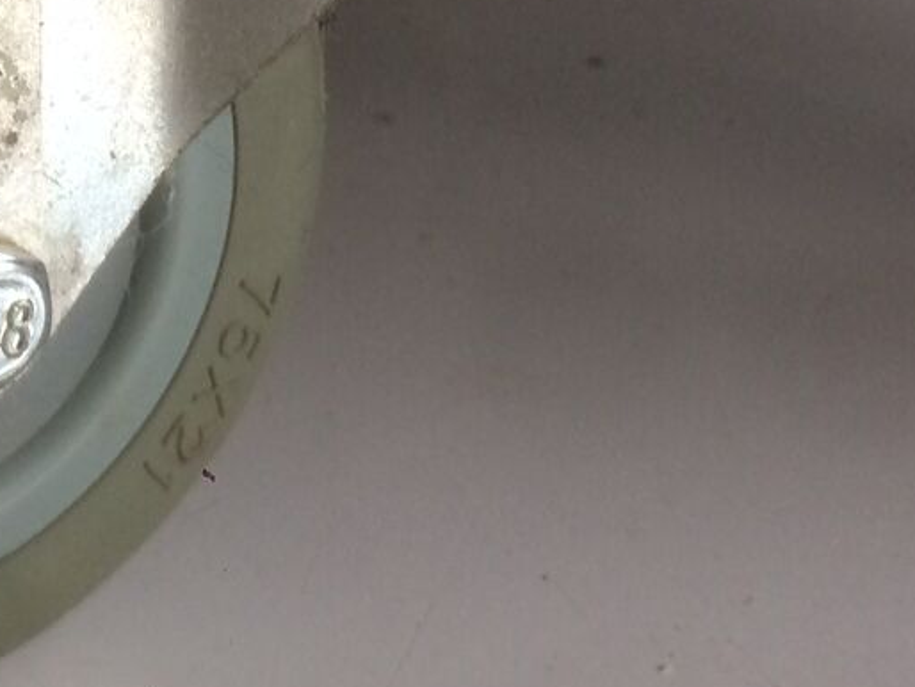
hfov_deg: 20.6
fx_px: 2433
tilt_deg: -20.9
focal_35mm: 92
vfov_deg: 15.8
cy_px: 37
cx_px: 2
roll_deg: -0.8
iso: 100
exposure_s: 1/33
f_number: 2.2
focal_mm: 4.15
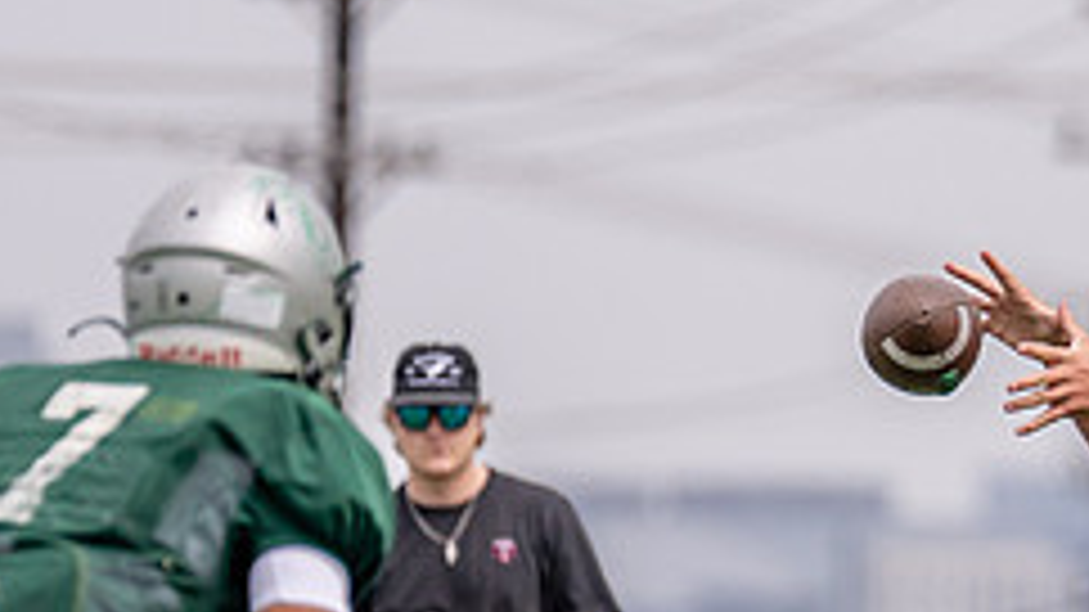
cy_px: 487
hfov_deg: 2.6
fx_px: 23702
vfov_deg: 1.5
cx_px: 1321
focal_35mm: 821
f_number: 2.8
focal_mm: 200
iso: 250
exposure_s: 1/4000
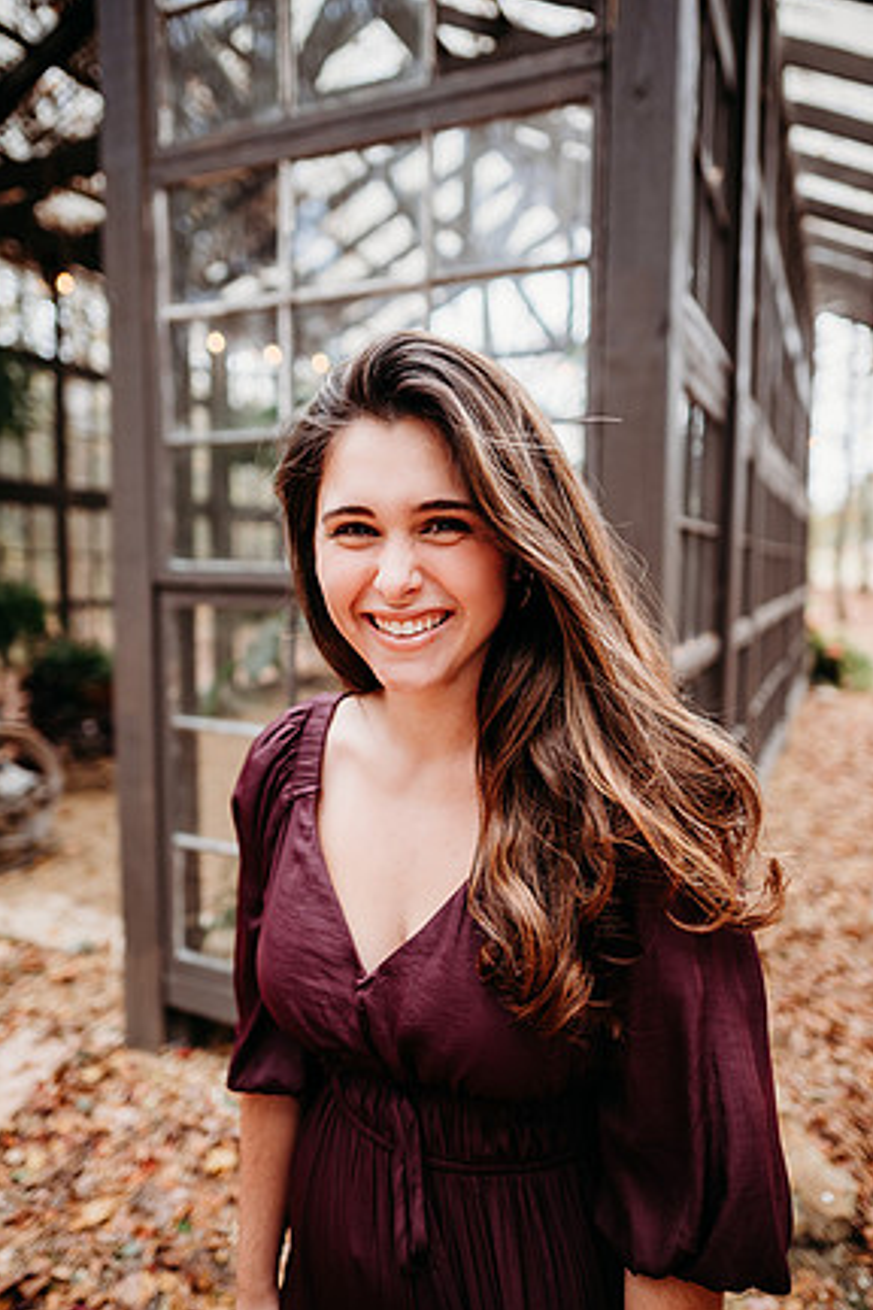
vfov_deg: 71.5
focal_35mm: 25
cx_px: 440
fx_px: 909
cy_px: 646
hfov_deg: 51.3
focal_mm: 24
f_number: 2.2
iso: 320
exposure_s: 1/500
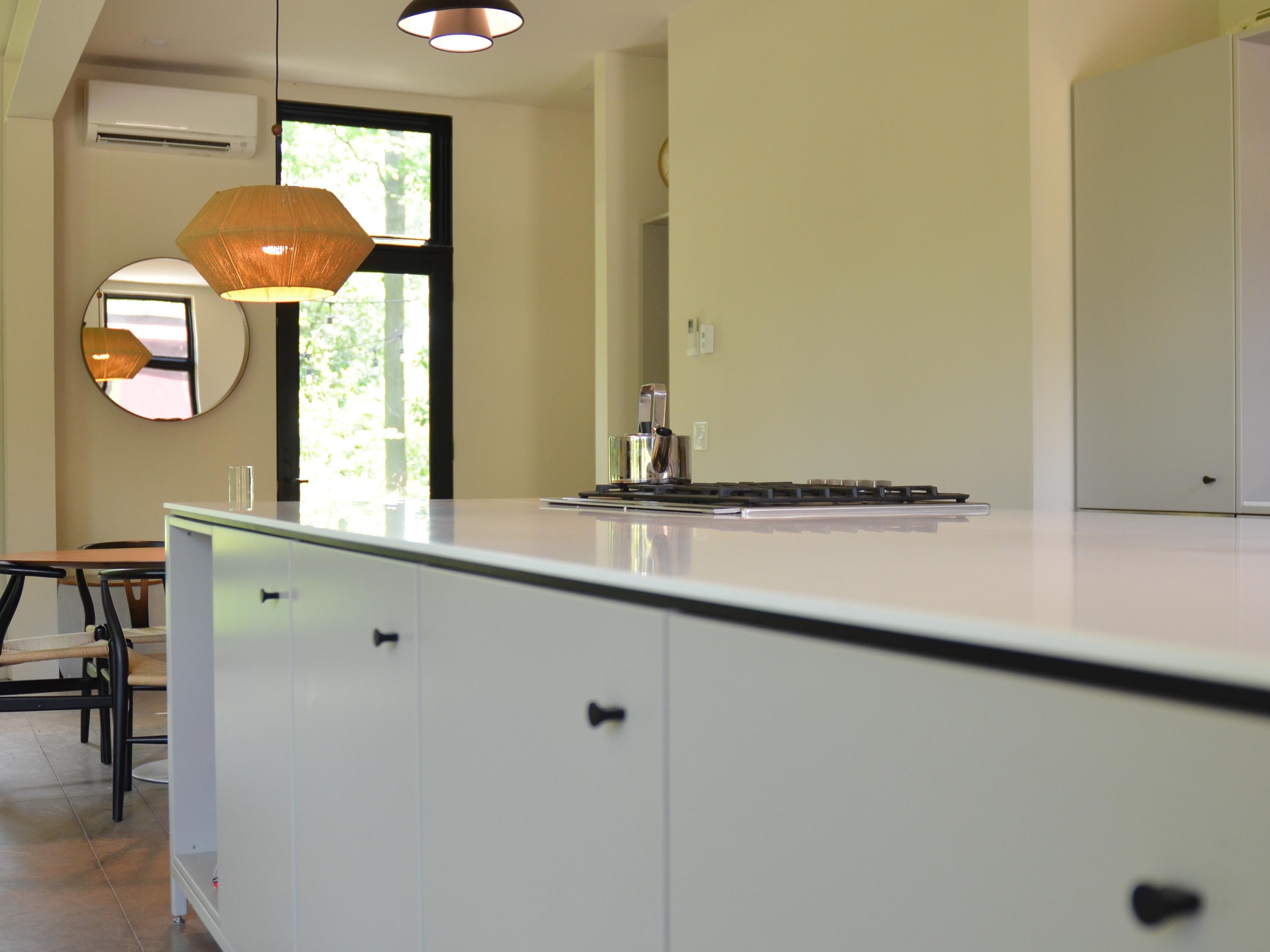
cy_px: 472
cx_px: 648
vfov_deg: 36.0
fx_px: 1468
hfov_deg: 46.8
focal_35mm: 40
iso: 800
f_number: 2.8
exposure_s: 1/200
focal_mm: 24
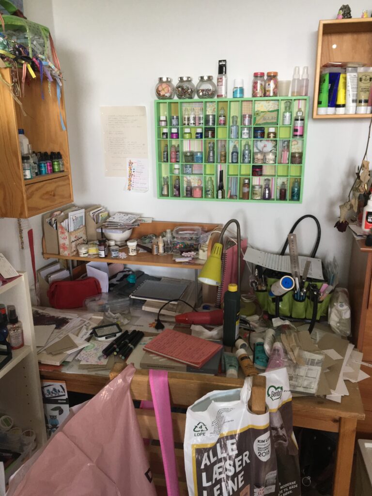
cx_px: 186
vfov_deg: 61.7
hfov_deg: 48.2
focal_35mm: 29
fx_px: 416
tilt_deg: -20.5
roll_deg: +2.3
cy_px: 248
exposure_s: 1/33
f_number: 2.2
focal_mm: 4.15
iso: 125
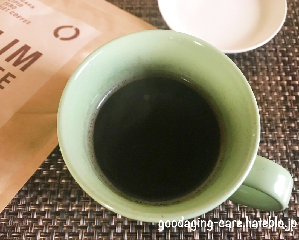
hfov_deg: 58.8
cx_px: 149
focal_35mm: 30
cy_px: 120
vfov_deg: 48.5
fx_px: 266
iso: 100
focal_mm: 3.99
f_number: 1.8
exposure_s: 1/13
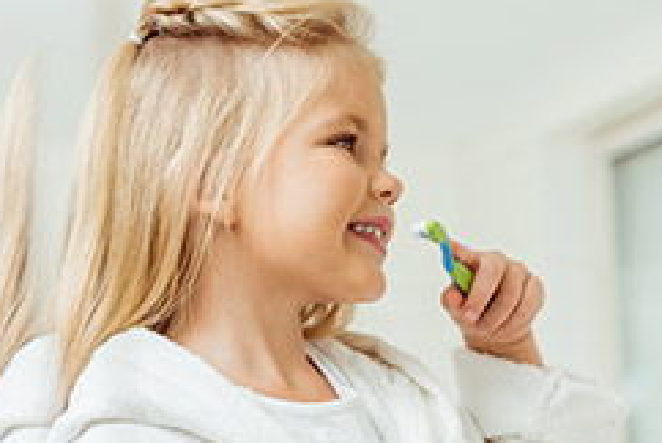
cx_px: 648
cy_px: 189
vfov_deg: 13.2
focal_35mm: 104
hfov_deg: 19.1
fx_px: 1915
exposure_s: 1/160
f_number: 3.5
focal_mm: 50
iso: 100
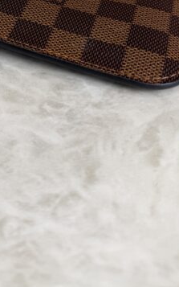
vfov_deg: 31.7
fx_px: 445
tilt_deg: -29.9
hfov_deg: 22.2
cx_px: 20
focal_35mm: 57
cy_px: -27
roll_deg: +1.0
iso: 64
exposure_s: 1/120
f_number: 1.78
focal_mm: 6.76
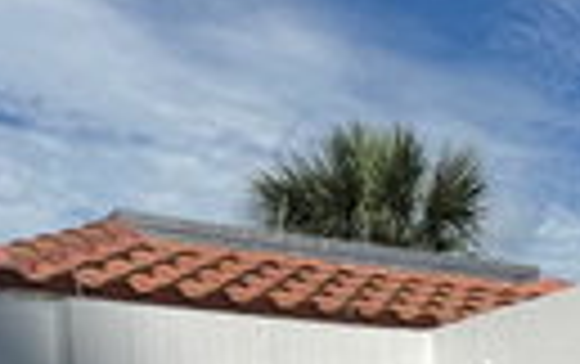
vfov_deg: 14.5
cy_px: 553
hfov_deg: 24.1
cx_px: 492
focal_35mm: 84
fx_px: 1330
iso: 80
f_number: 1.78
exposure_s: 1/7937
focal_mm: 6.76
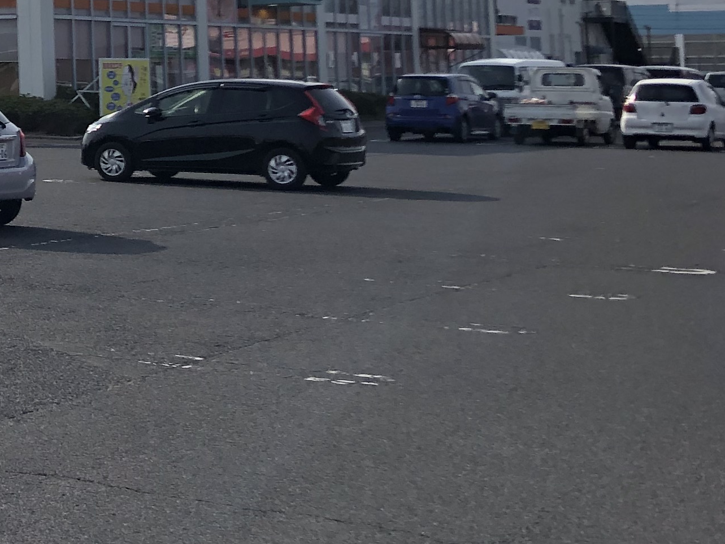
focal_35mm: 88
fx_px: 1843
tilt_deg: +7.3
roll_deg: +0.4
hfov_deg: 19.3
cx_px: -374
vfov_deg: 16.2
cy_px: -90
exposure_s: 1/3247
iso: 25
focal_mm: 3.99
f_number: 1.8
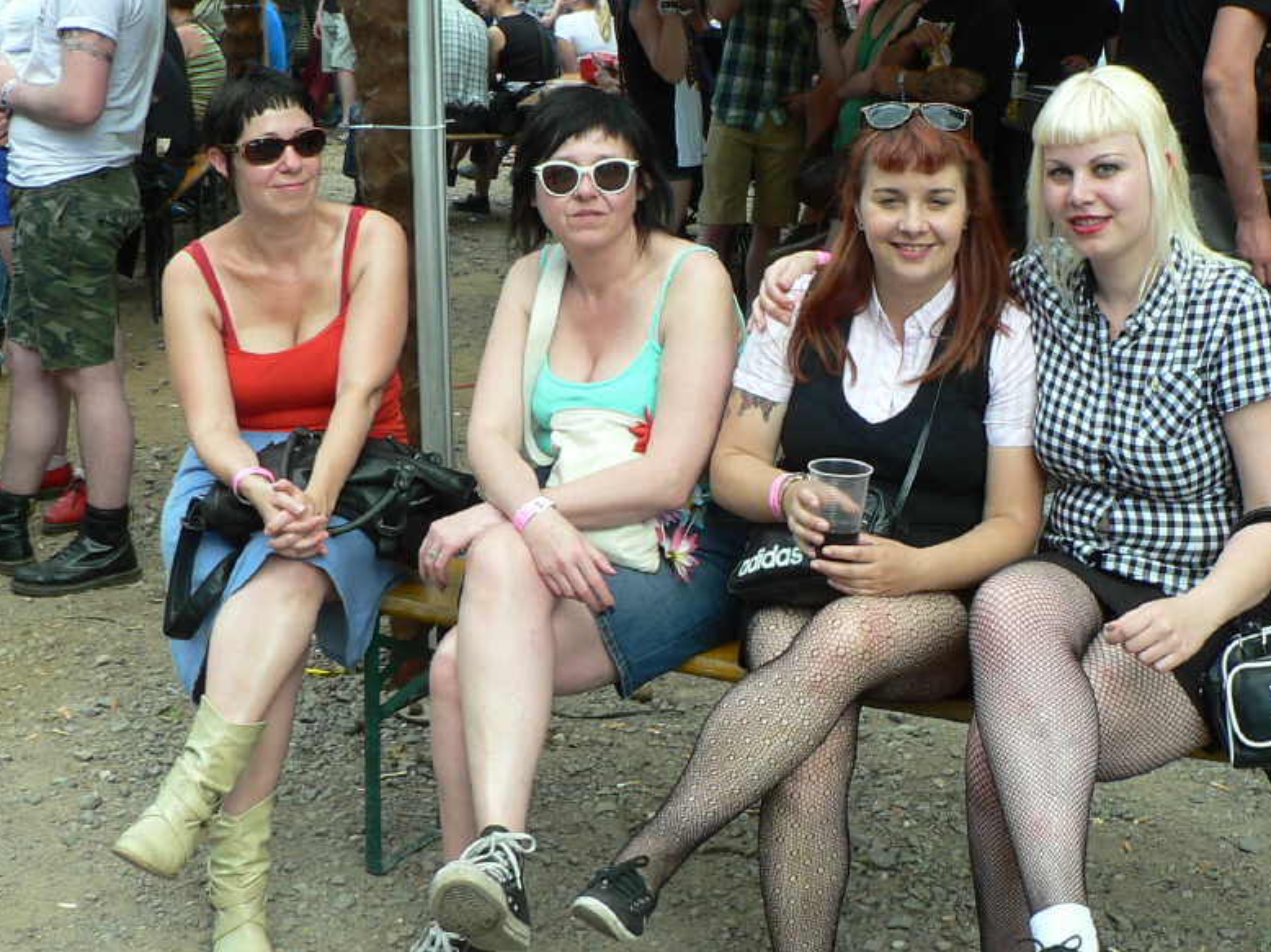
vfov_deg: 32.1
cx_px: 727
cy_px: 560
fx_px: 1652
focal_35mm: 45
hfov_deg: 42.0
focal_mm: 6
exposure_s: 1/100
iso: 64
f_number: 3.6
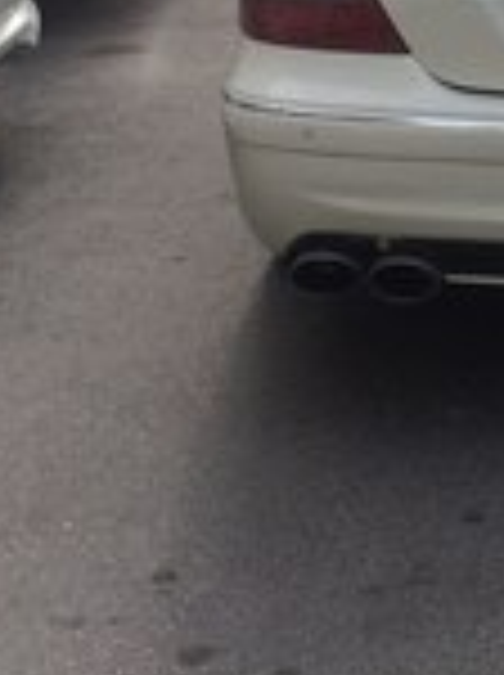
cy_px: -54
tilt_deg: -10.6
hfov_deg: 14.5
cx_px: 702
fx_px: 1869
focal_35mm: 96
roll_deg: +0.3
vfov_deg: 19.7
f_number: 2.2
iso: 32
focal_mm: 4.15
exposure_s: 1/838
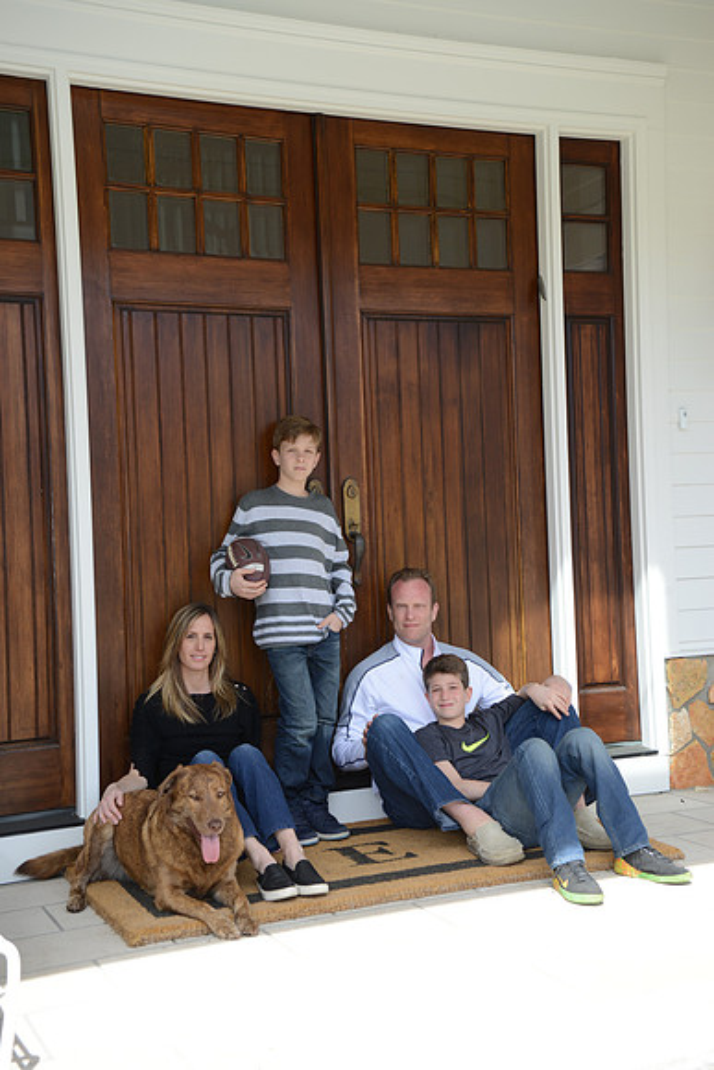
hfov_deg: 29.9
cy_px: 535
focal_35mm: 45
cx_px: 357
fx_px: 1338
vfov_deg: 43.6
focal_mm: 45
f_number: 7.1
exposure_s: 1/125
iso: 160
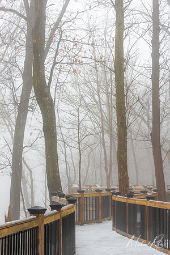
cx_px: 85
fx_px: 460
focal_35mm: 65
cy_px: 128
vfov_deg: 31.0
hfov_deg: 20.9
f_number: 13
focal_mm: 65
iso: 64
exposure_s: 1/6
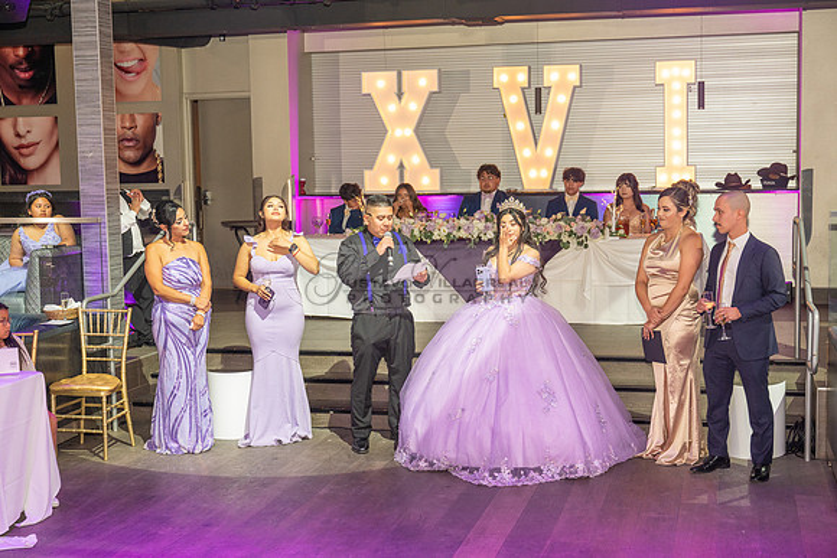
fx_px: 1186
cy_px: 279
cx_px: 418
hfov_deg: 38.9
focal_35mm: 51
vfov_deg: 26.5
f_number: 4
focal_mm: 51
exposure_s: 1/125
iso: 1000
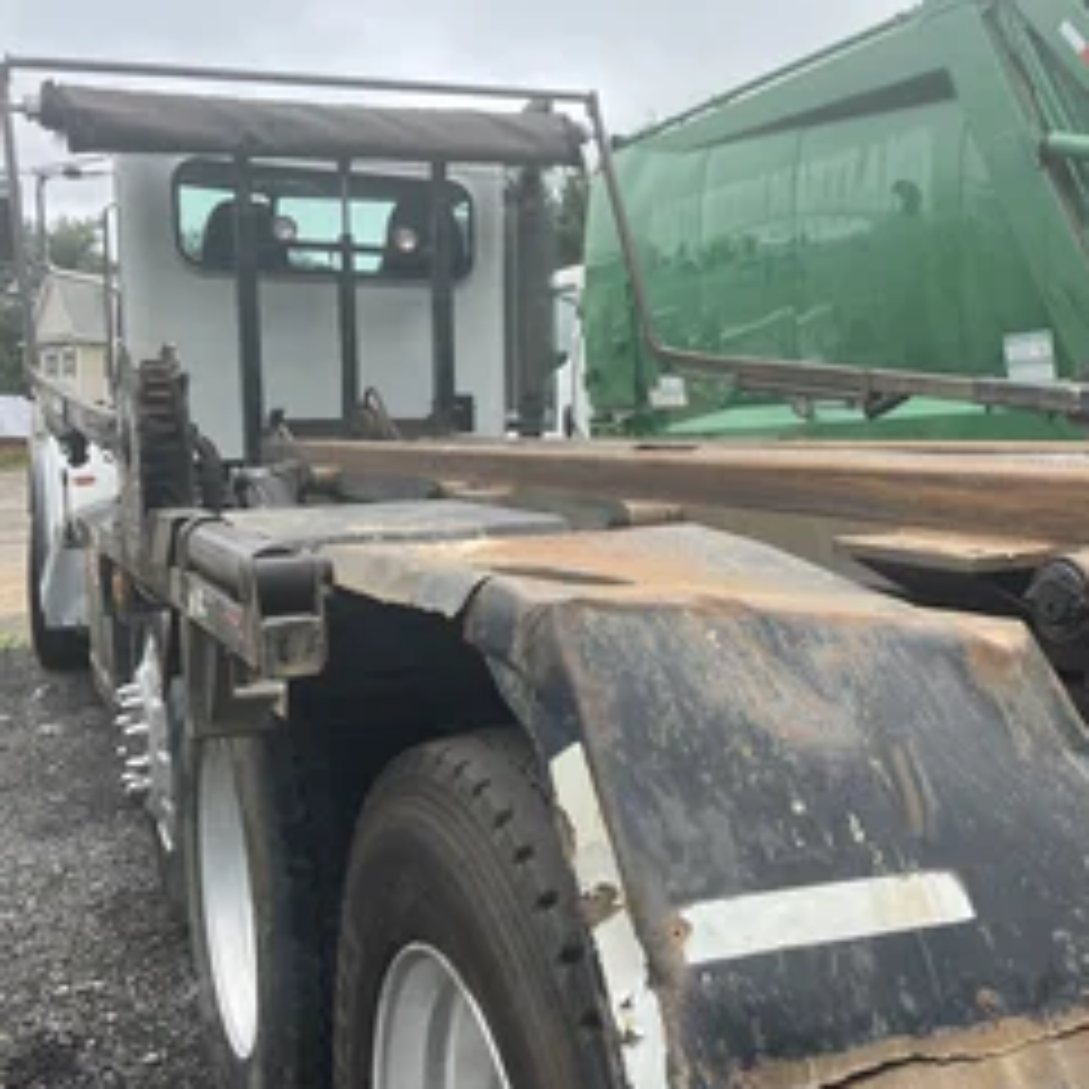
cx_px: 706
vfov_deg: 43.8
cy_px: 567
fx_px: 1353
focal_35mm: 38
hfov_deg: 43.4
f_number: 1.6
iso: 50
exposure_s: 1/732
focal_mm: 5.1
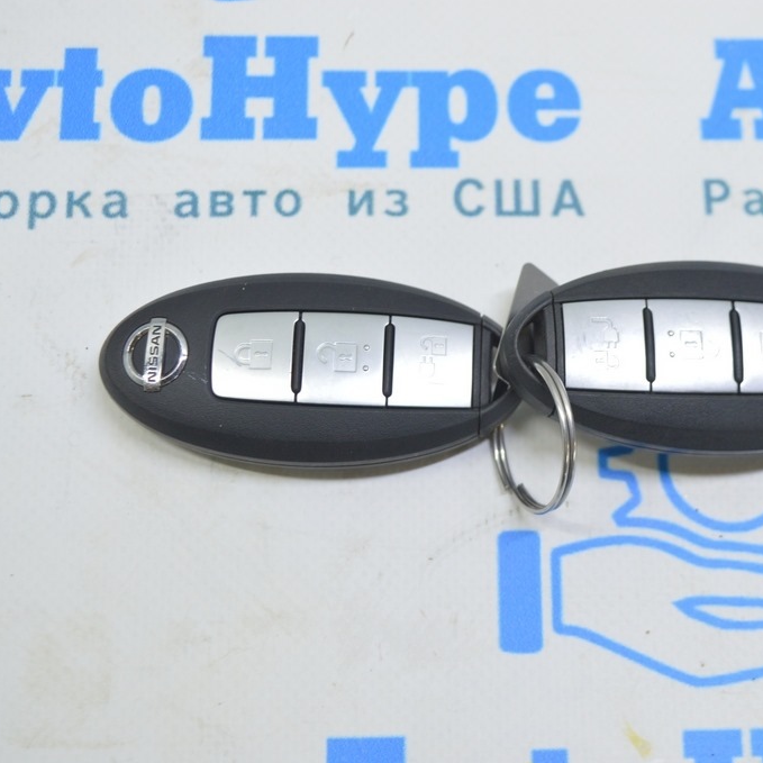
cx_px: 552
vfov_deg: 23.7
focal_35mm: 73
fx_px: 1820
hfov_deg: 23.5
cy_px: 382
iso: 400
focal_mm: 38
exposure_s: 1/20
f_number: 5.6
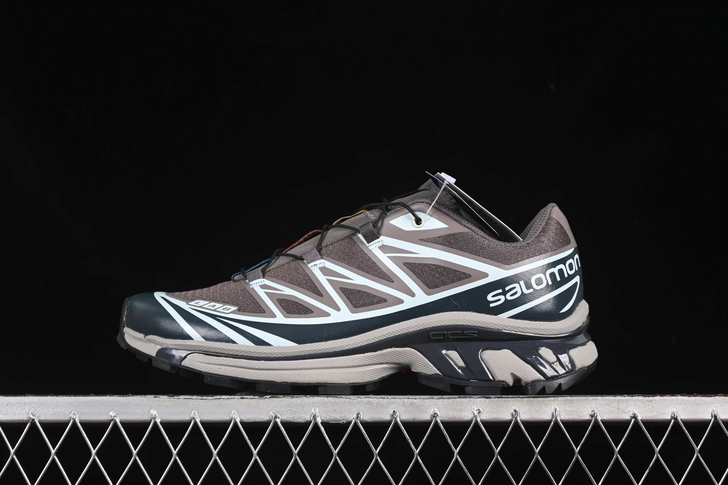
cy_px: 242
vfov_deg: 18.2
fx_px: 1517
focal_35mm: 75
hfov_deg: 27.0
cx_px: 364
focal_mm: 50
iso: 160
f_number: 6.3
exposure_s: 1/60
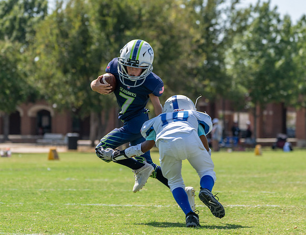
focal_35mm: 208
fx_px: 1850
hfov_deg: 9.5
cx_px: 149
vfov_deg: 7.3
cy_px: 133
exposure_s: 1/1250
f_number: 5
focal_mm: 158
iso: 250
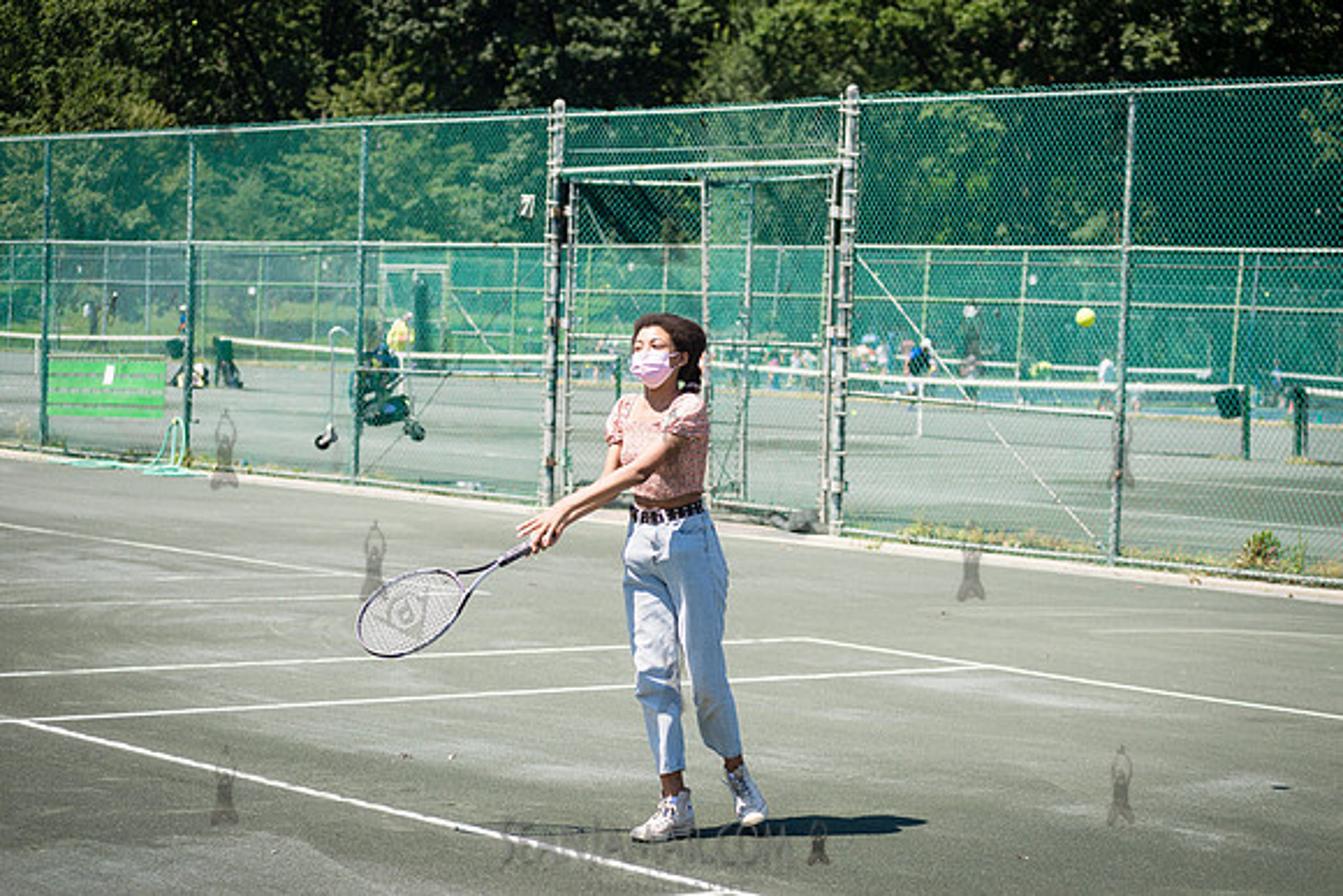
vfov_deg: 17.1
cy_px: 448
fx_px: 2985
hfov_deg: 25.4
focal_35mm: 80
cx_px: 672
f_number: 5
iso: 125
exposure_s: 1/800
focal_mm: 80
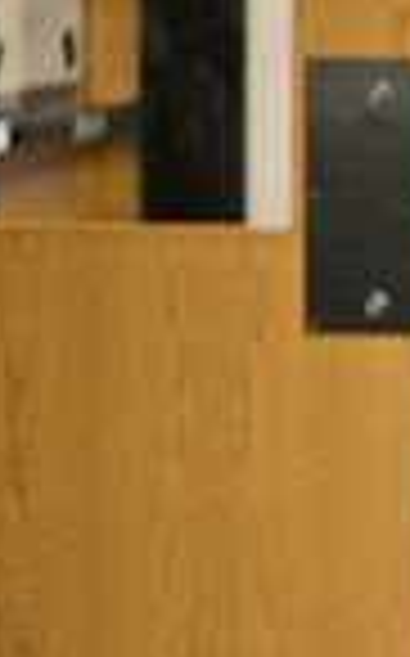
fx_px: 10873
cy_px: 529
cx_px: 1275
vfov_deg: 3.5
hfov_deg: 2.1
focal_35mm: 607
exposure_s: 1/640
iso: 6400
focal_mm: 150
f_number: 2.8
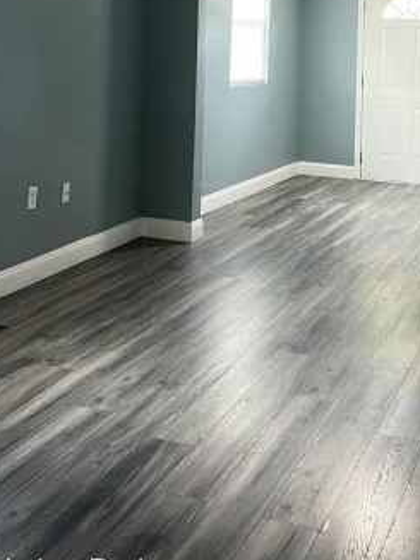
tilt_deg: -1.3
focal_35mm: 53
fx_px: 858
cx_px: 309
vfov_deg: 34.1
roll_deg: -2.6
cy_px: 52
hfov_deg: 27.2
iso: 160
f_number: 1.5
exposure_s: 1/60
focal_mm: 5.7
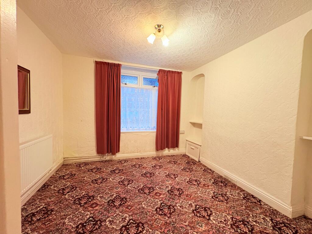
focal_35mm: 14
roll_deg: -1.2
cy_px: 117
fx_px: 126
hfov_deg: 102.1
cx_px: 156
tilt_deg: -2.1
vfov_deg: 85.7
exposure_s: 1/50
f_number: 2.2
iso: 200
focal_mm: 2.22
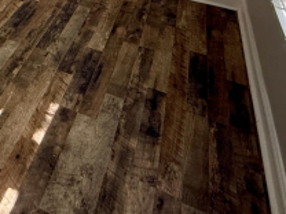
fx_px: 372
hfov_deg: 37.5
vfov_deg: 25.4
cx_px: -2
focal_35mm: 45
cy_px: -96
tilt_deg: -15.0
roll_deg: -0.8
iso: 250
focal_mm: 2.22
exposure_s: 1/60
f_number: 2.2
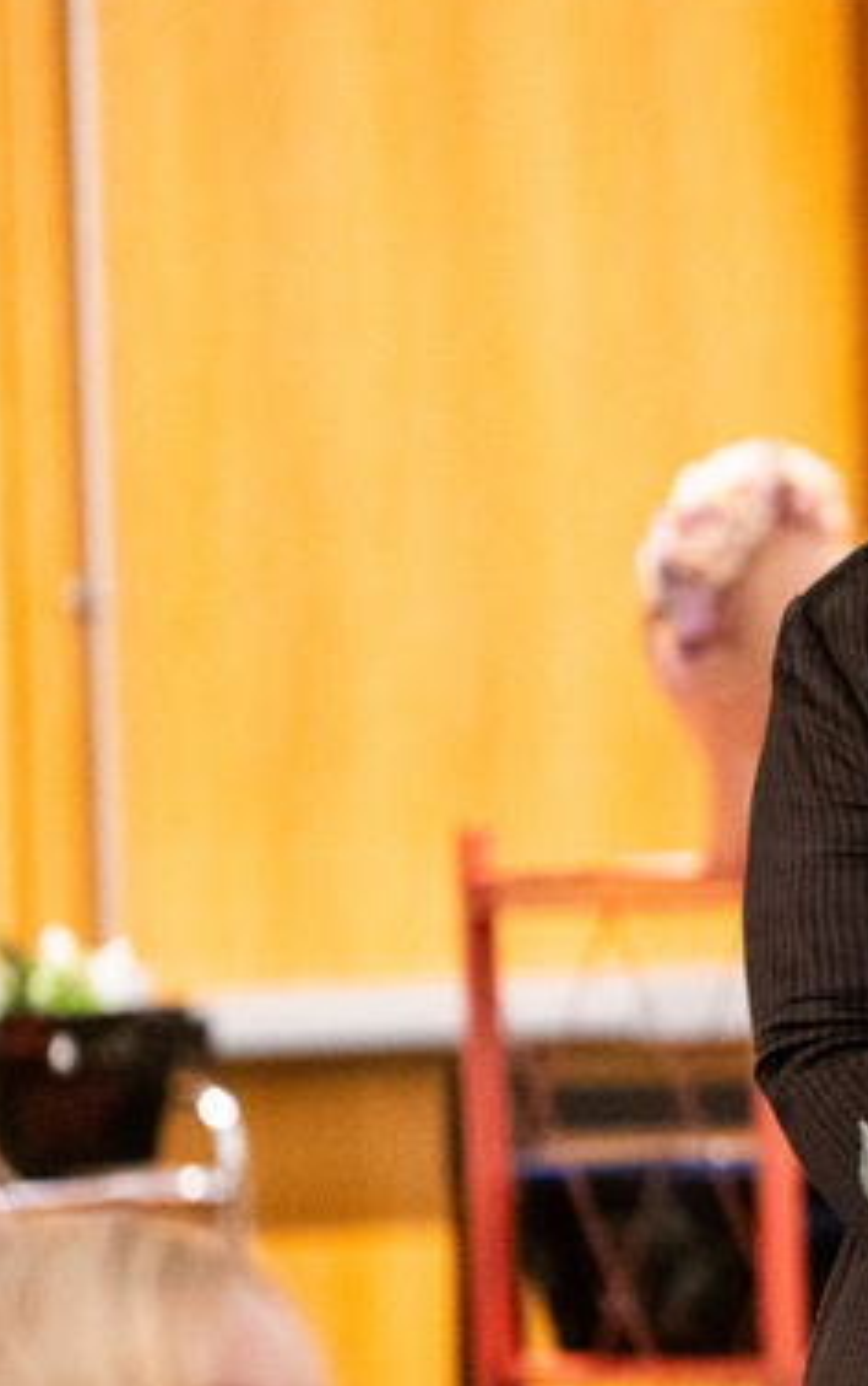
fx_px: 20907
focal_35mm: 553
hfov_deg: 2.4
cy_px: 939
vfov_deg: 3.8
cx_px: 1398
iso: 2500
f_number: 2.8
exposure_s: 1/100
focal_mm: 200
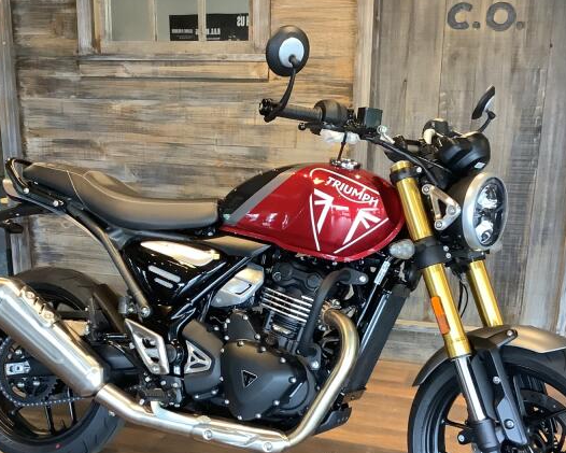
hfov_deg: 40.3
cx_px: 263
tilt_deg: -18.4
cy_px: 310
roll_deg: +0.2
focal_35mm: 46
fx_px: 771
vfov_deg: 32.4
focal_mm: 3.3
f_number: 2.4
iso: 250
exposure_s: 1/60
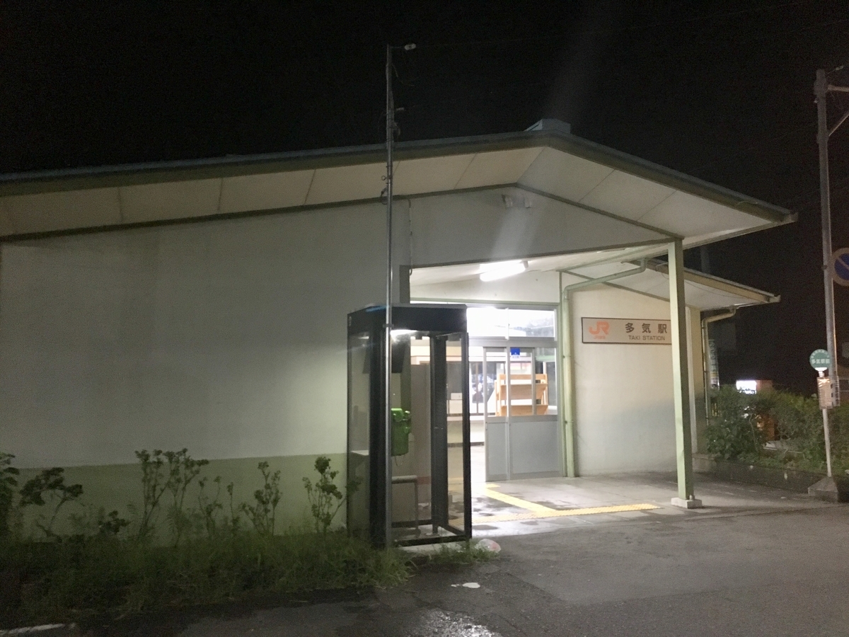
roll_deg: +1.8
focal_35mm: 29
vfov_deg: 48.2
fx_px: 711
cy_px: 318
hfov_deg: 61.7
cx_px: 424
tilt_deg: +5.9
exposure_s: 1/15
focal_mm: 4.15
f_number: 2.2
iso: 250
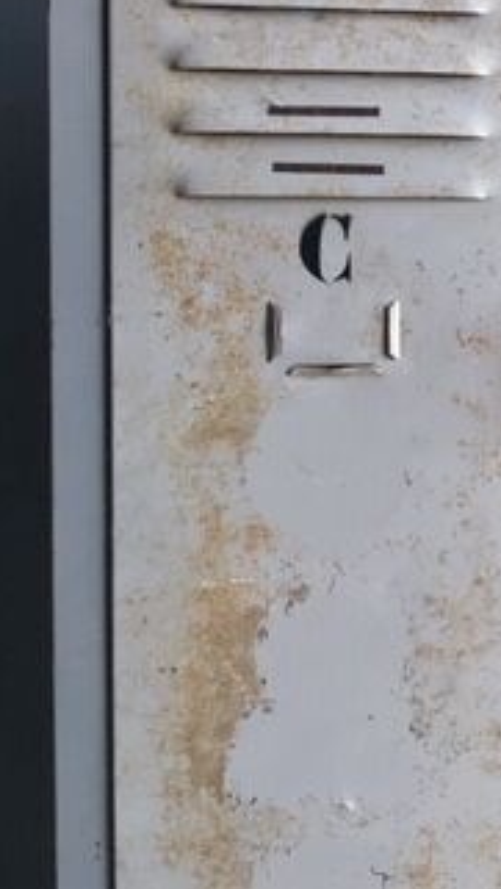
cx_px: 877
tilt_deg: -2.5
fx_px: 1485
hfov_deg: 16.4
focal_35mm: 63
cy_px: 288
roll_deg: -0.3
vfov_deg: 33.0
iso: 50
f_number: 2.2
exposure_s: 1/33
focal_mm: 4.15
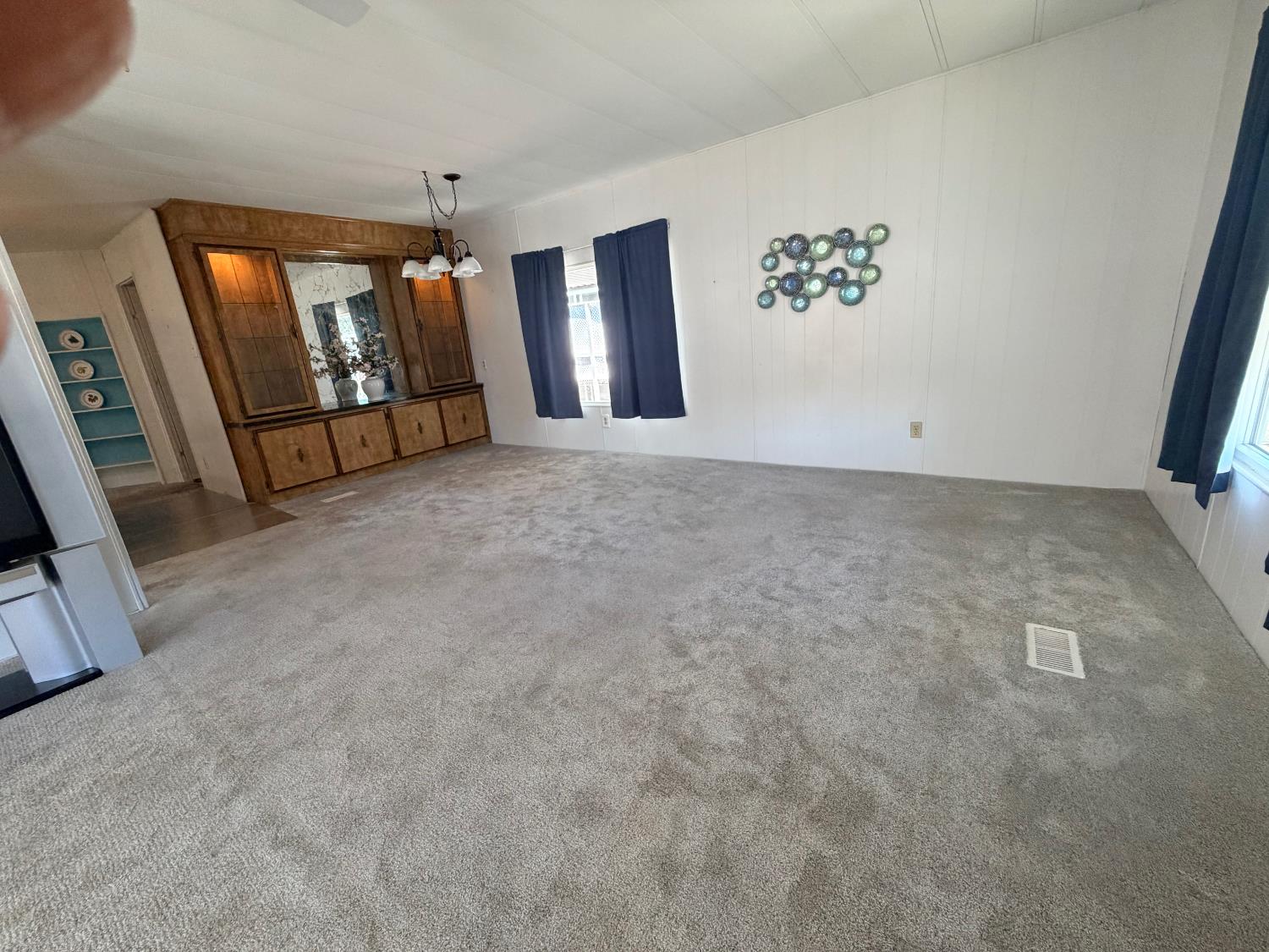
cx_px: 634
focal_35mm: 14
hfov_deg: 102.1
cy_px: 476
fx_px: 513
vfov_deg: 85.7
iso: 200
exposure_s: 1/60
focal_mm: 2.22
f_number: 2.2
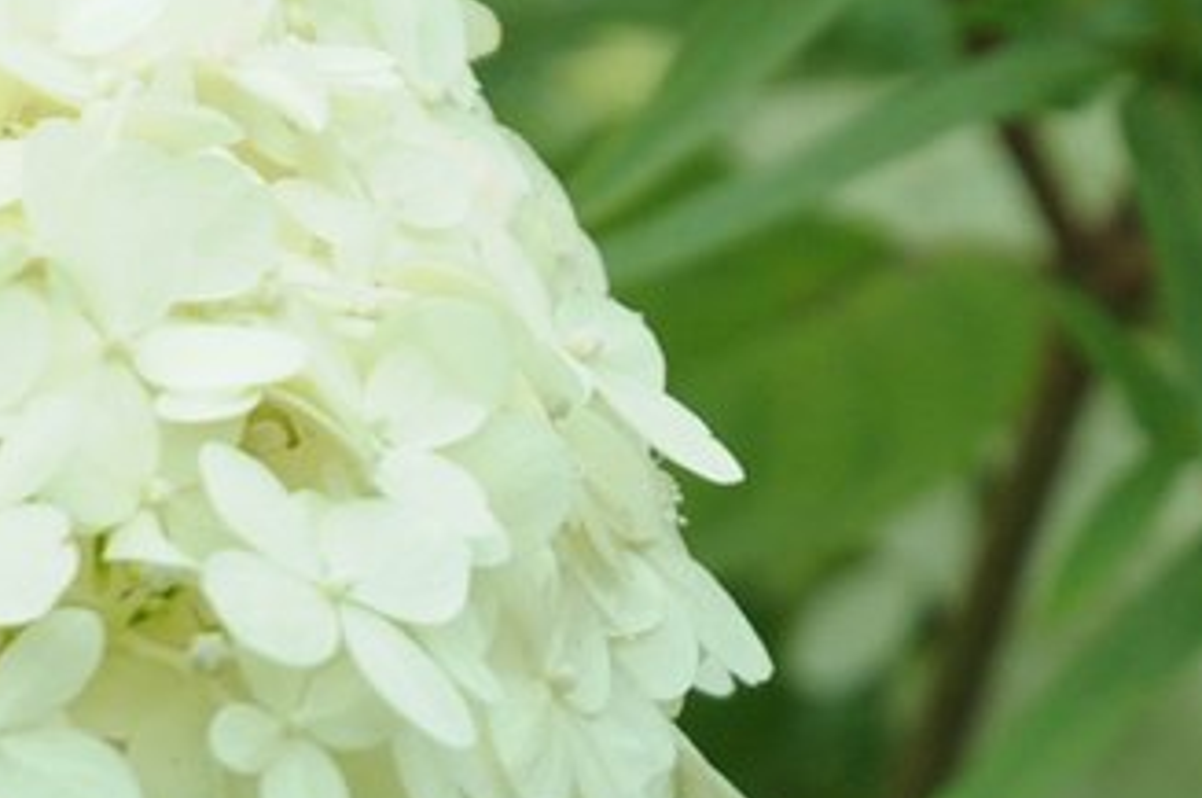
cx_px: 1316
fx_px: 21904
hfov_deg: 3.1
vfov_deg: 2.1
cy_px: 463
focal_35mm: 657
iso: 320
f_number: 5
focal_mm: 70
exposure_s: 1/320
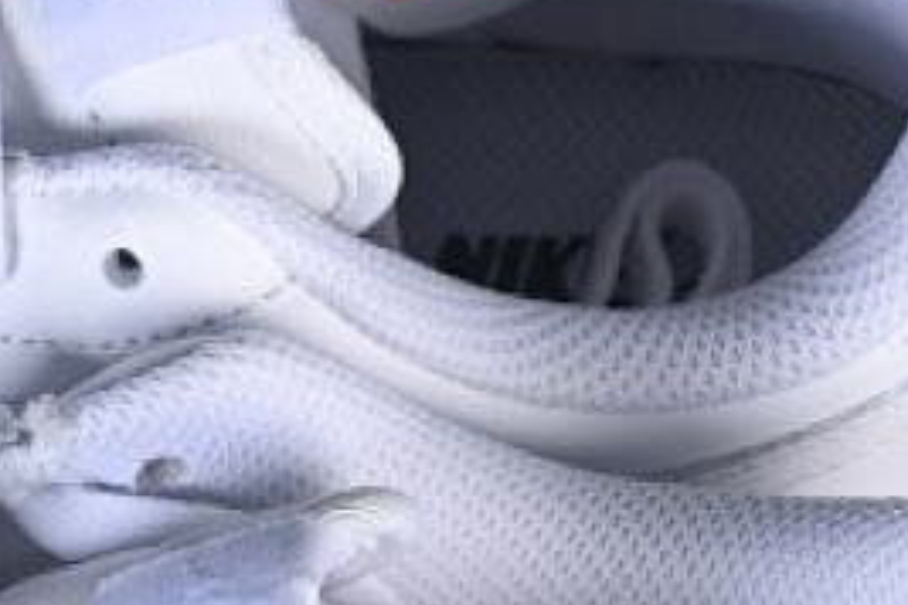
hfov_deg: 6.8
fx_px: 7642
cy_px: 687
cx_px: -180
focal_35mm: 303
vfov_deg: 4.5
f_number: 7.1
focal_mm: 50
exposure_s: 1/80
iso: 160
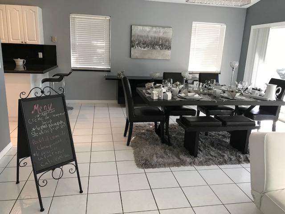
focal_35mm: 28
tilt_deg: -11.8
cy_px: 107
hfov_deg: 63.4
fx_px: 231
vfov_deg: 49.7
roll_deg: -2.5
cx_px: 142
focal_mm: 3.99
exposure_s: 1/30
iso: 40
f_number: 1.8
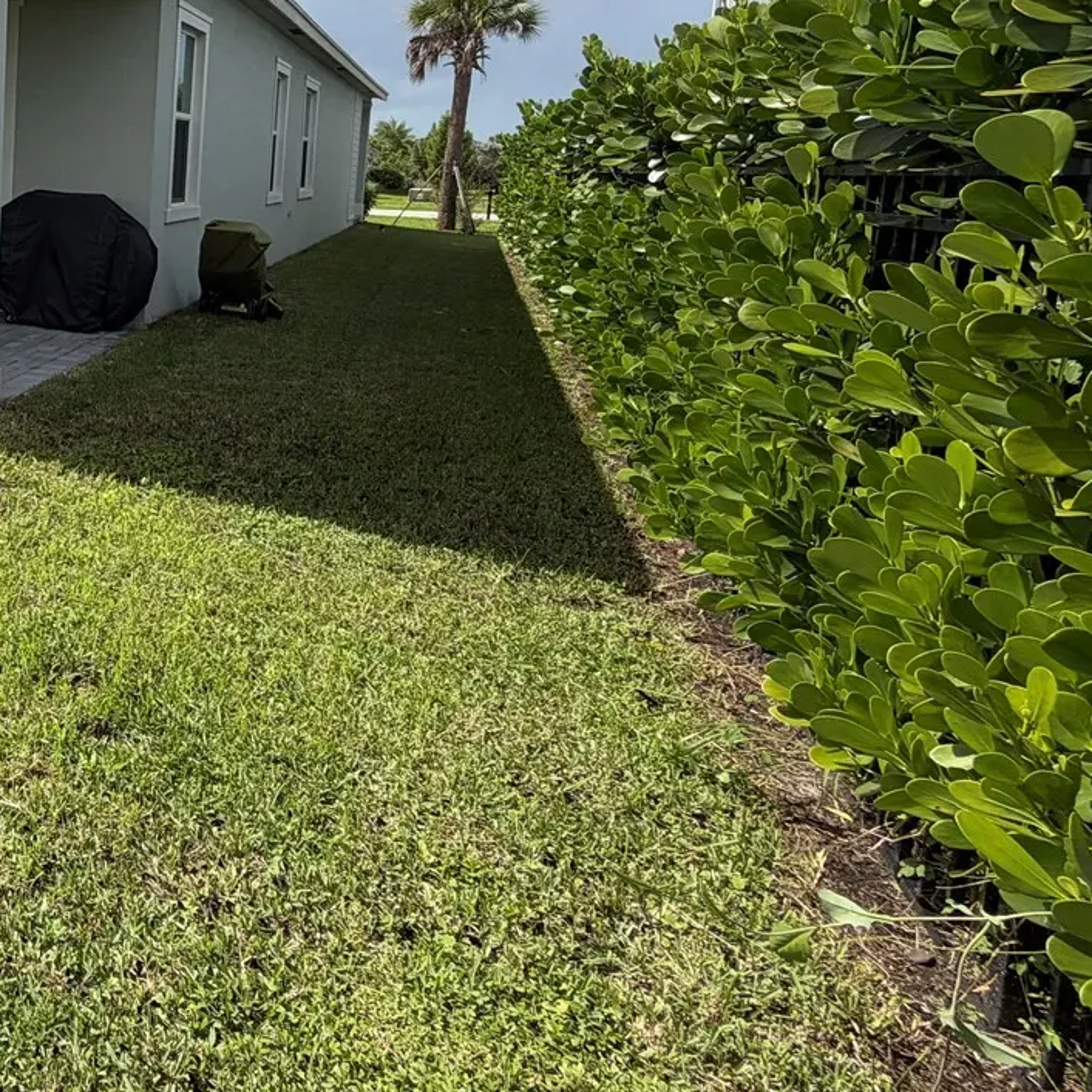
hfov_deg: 43.5
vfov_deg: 54.7
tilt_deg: -6.8
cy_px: 278
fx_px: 999
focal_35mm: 28
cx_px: -125
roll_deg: -0.9
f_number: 2.2
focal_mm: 2.22
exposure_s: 1/1017
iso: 25
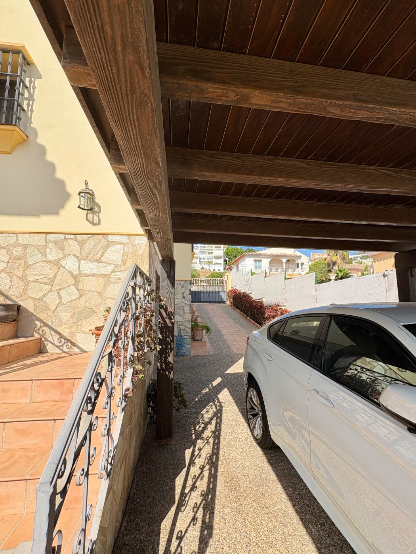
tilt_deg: +6.8
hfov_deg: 81.7
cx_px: 205
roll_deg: -0.2
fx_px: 240
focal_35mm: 15
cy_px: 279
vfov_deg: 98.2
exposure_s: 1/1506
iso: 50
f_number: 2.2
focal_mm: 2.22
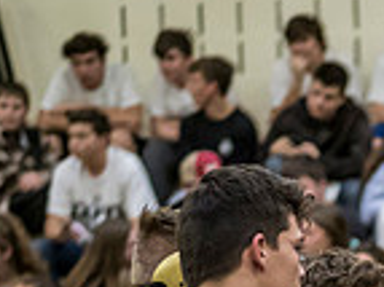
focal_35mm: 365
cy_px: 543
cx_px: 695
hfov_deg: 5.4
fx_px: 4046
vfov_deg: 4.0
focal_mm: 45
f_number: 1.4
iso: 2000
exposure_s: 1/1000
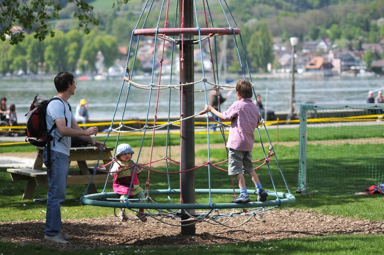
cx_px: 192
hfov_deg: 13.1
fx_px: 1678
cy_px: 128
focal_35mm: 158
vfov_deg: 8.7
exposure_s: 1/2000
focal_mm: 105
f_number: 2.8
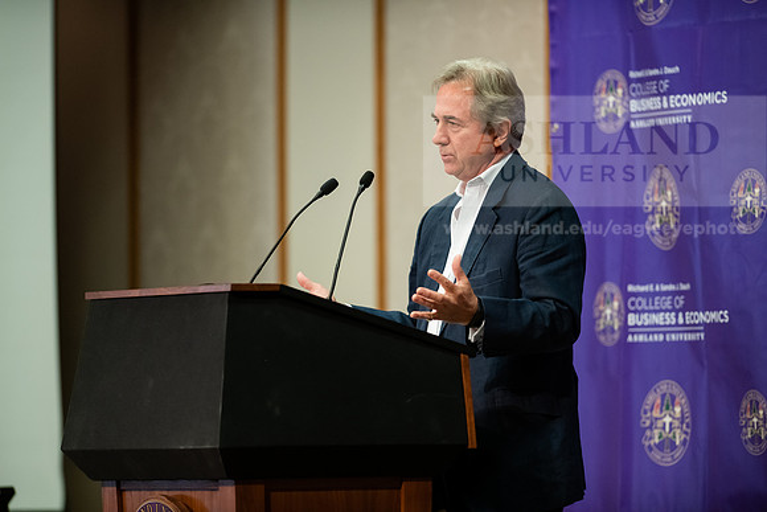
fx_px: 6393
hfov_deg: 6.9
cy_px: 256
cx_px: 384
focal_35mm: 300
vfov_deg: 4.6
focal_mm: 300
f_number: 2.8
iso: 2500
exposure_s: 1/200
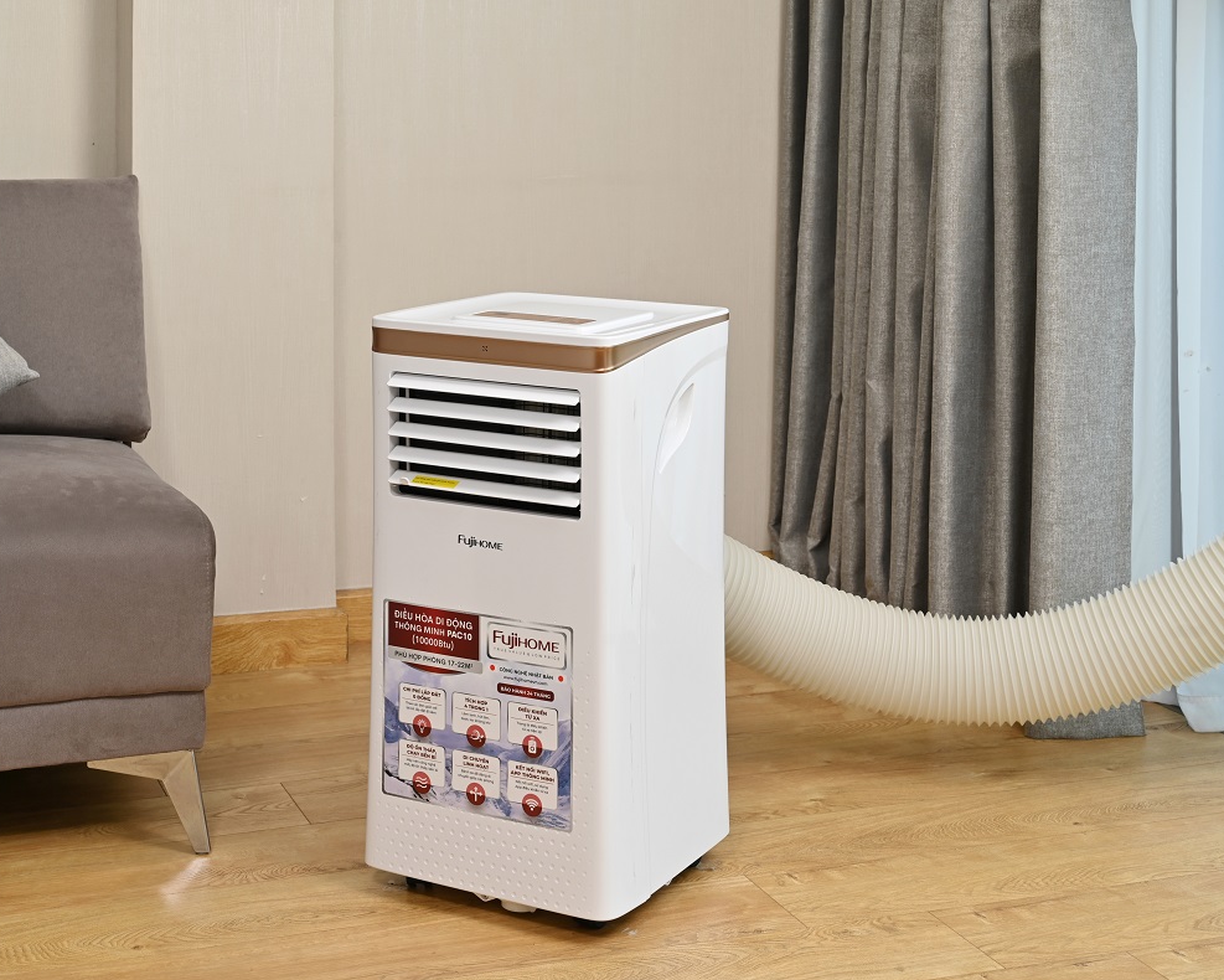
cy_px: 494
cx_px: 487
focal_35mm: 57
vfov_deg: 26.7
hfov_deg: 32.9
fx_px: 2065
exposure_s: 1/30
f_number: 9
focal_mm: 50
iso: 160
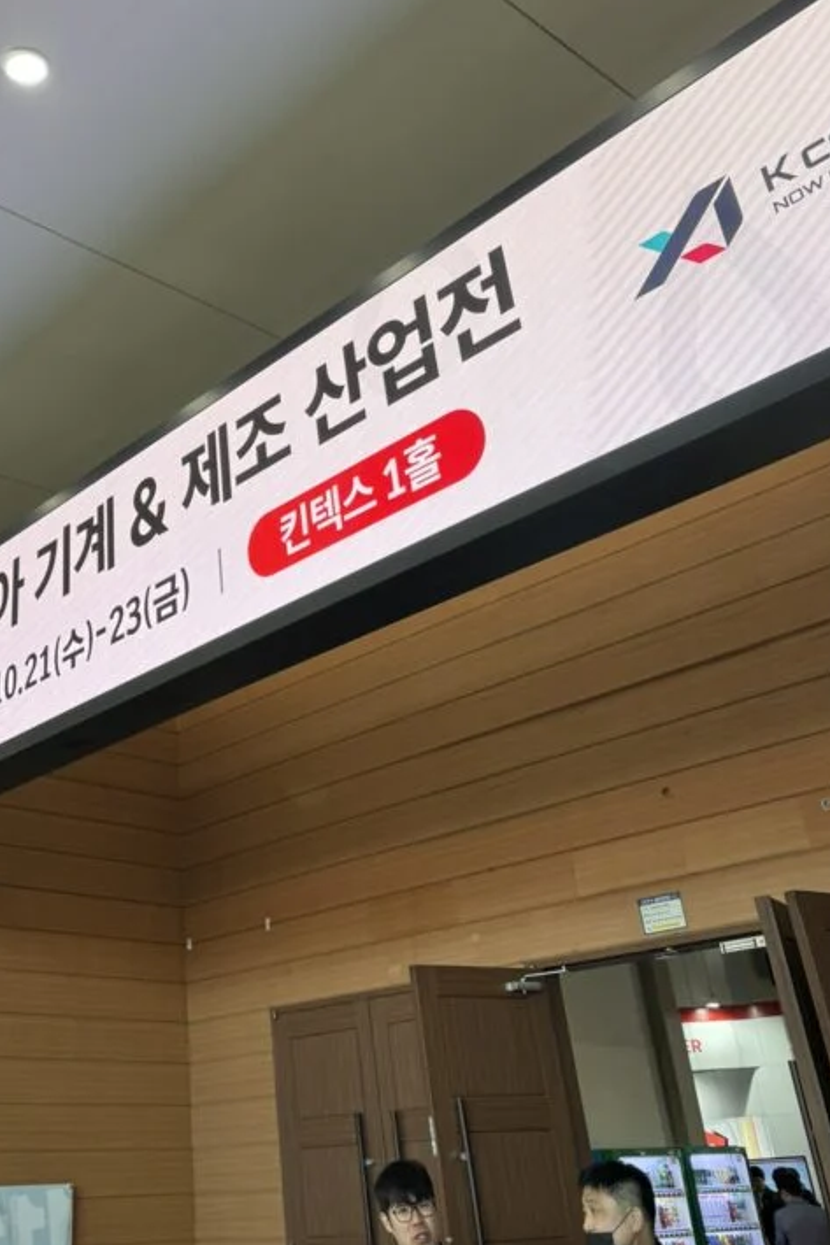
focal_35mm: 36
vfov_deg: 52.2
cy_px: 421
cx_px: 175
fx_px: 1246
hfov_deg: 35.7
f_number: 1.78
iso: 64
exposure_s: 1/120
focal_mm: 6.76
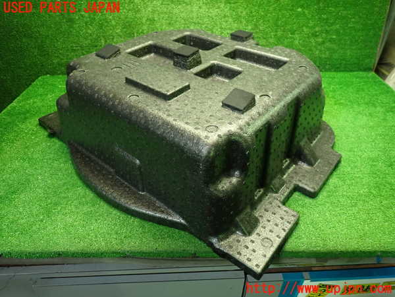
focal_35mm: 25
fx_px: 285
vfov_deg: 54.9
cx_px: 198
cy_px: 148
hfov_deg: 69.4
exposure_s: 1/30
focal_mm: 4.5
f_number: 2
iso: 250
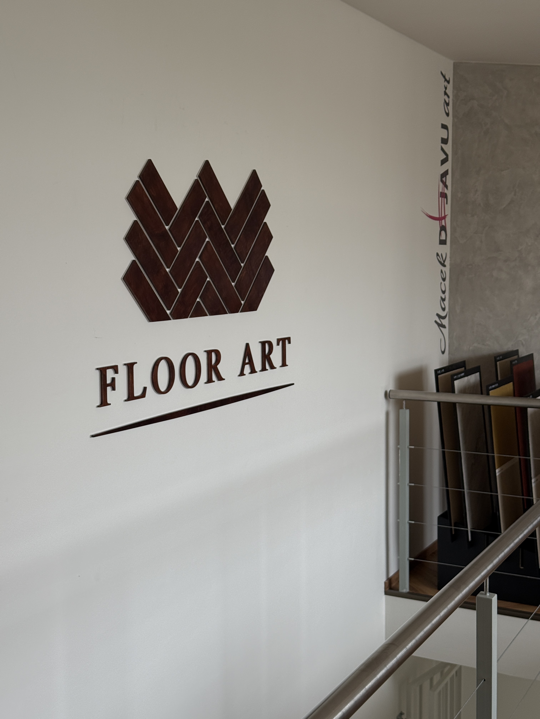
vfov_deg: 39.7
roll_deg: +0.2
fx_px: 998
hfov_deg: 30.3
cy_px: 360
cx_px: 270
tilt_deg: -5.4
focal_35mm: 48
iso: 50
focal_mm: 6.76
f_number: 1.78
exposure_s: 1/121
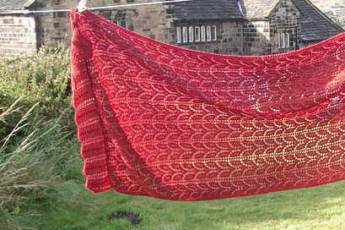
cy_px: 110
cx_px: 250
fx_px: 546
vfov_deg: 23.7
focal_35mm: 57
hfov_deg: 34.5
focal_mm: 6.3
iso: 80
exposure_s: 1/90
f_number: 3.5
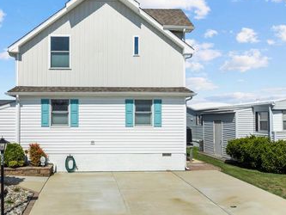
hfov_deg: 50.5
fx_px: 298
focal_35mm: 36
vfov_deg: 39.7
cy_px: 115
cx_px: 98
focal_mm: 12.29
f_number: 2.8
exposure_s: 1/5000
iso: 200
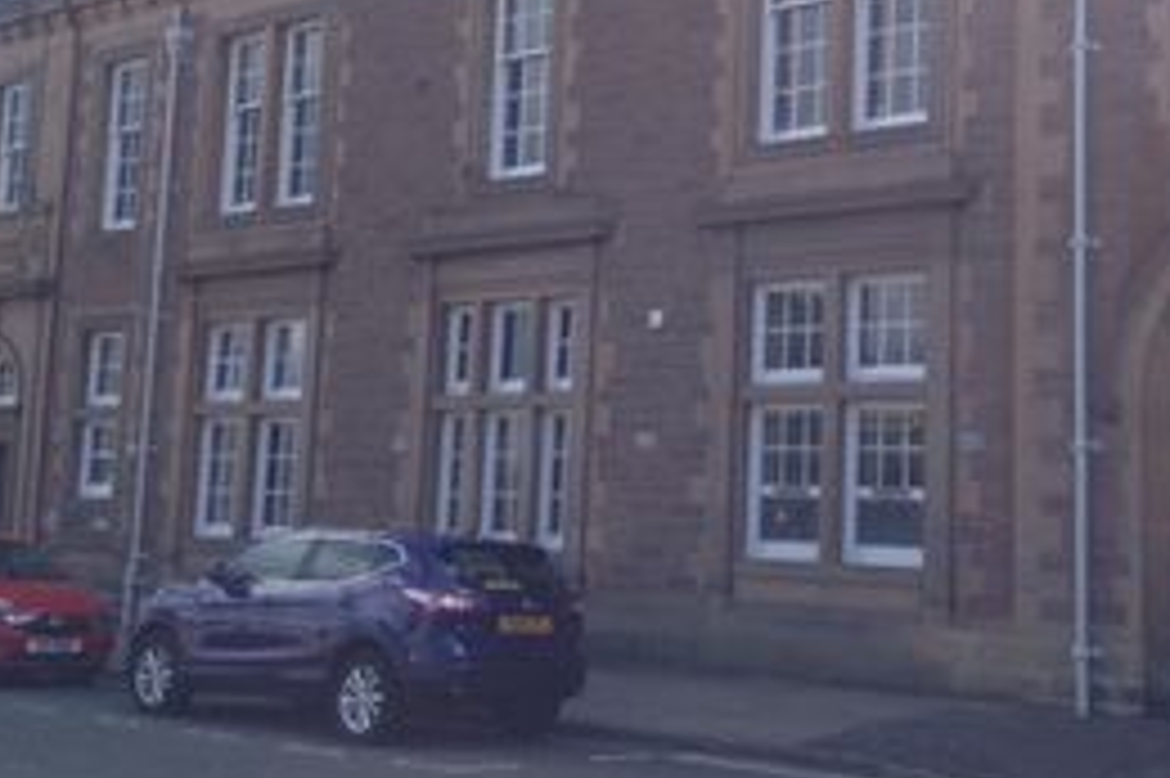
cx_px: 806
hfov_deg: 35.2
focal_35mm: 56
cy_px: 256
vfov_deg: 24.0
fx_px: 1819
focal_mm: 4.28
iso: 50
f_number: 2.4
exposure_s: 1/767
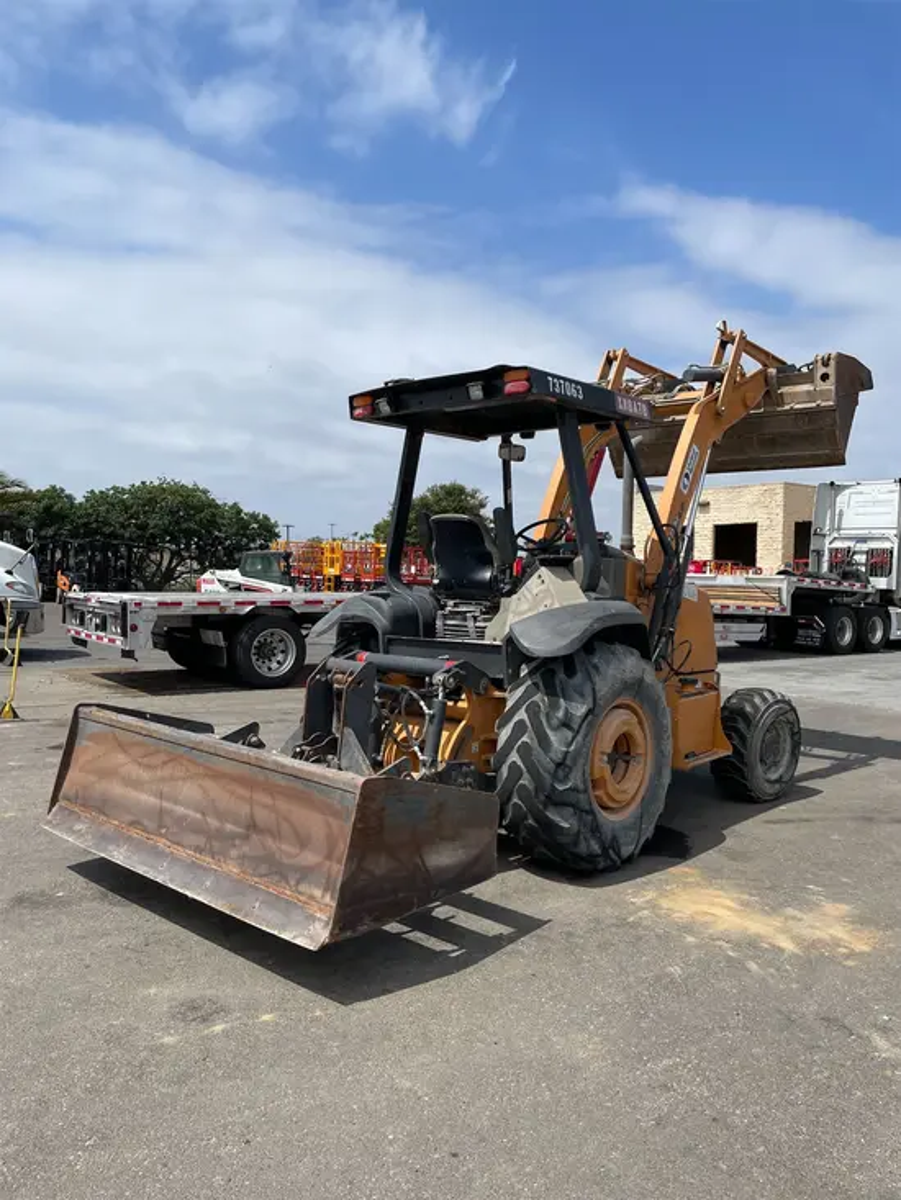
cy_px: 600
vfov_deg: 67.3
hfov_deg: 53.1
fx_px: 902
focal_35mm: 26
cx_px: 450
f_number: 1.6
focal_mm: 4.2
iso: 50
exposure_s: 1/6897
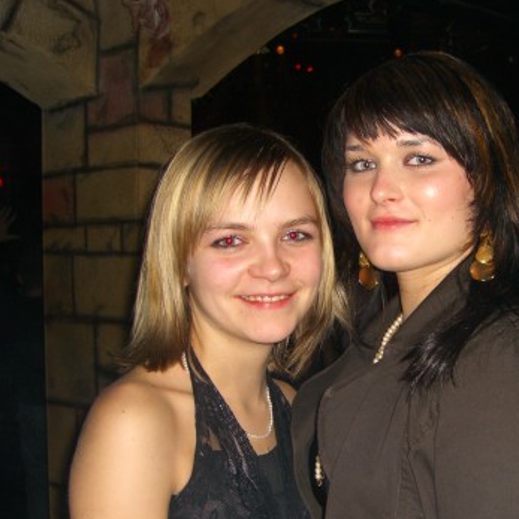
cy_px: 319
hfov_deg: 29.1
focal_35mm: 58
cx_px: 390
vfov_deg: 29.5
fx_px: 984
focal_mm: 7.9
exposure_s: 1/60
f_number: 2.8
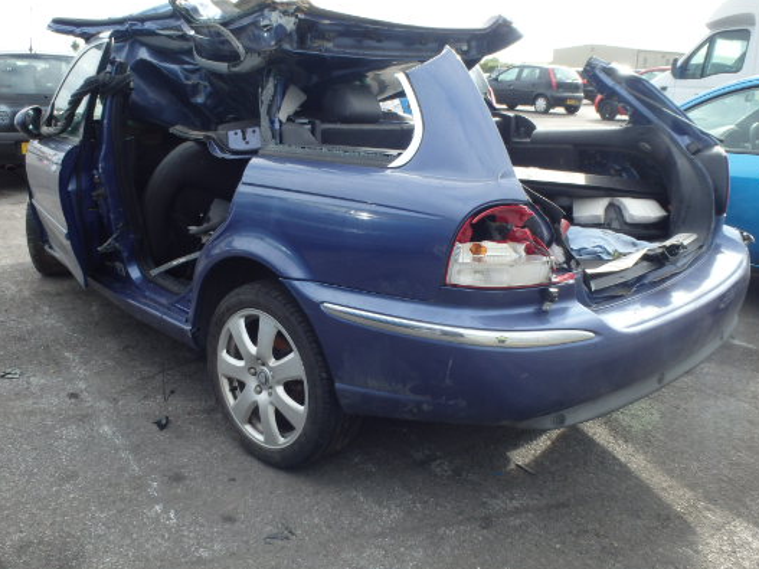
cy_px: 245
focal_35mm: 34
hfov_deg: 54.0
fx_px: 745
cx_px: 364
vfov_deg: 41.7
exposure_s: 1/250
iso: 125
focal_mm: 5
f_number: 3.9
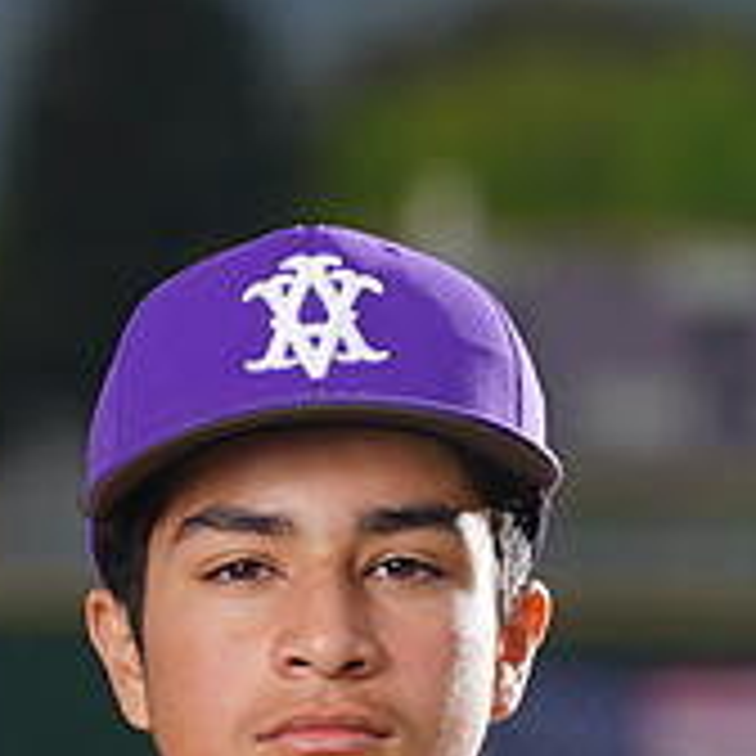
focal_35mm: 716
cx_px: 299
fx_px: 17691
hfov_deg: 2.4
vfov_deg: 2.4
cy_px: 1246
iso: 100
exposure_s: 1/250
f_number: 7.1
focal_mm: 244
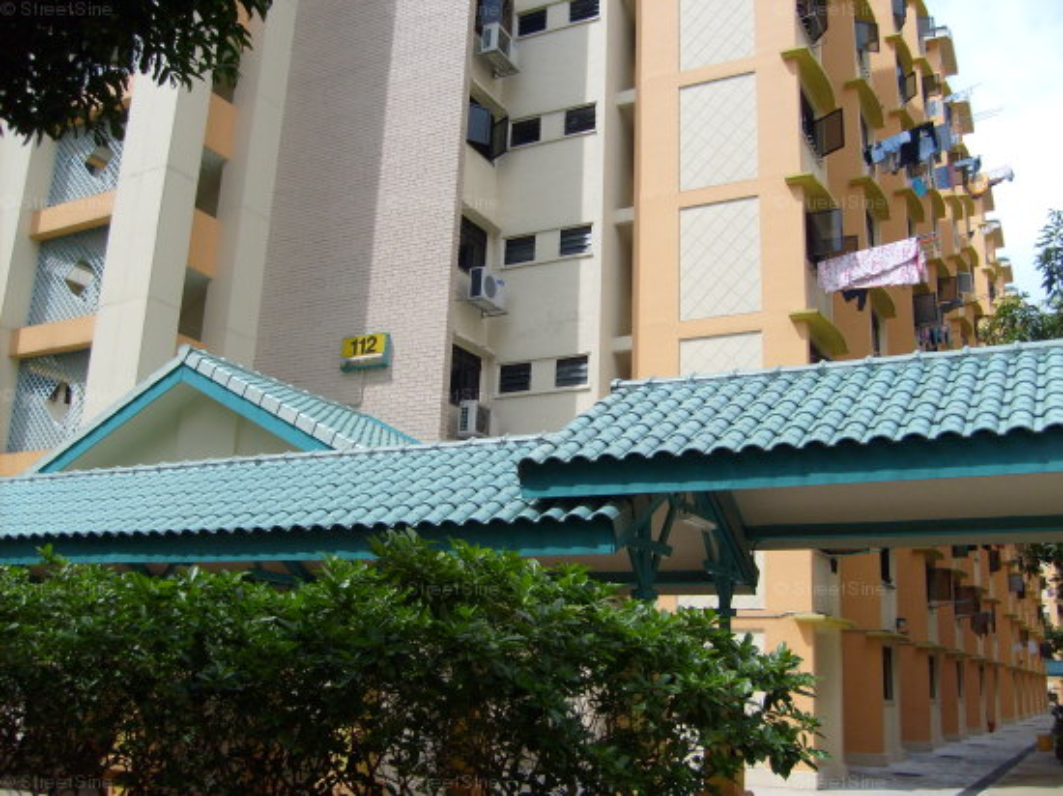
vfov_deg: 40.7
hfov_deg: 52.6
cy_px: 398
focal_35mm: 35
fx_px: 1074
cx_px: 532
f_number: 7.1
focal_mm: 5.8
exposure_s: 1/250
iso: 80
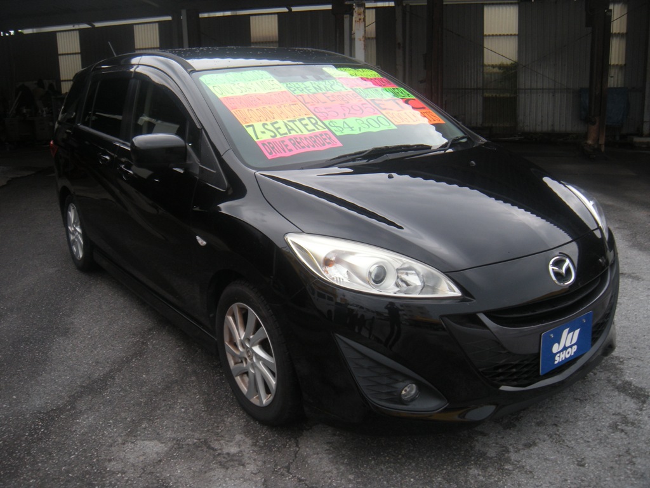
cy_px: 244
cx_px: 325
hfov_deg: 52.6
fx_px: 657
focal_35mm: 35
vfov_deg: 40.7
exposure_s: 1/167
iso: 64
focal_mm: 5.9
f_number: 3.8
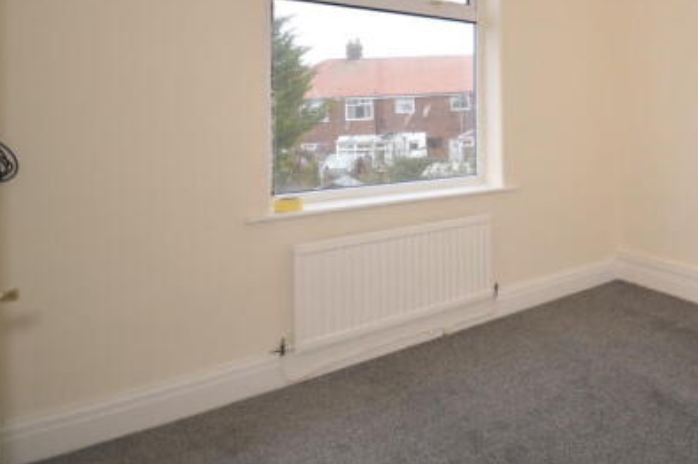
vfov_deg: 49.3
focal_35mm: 25
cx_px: 572
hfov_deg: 64.3
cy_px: 120
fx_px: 484
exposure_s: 1/60
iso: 100
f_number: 4
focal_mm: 10
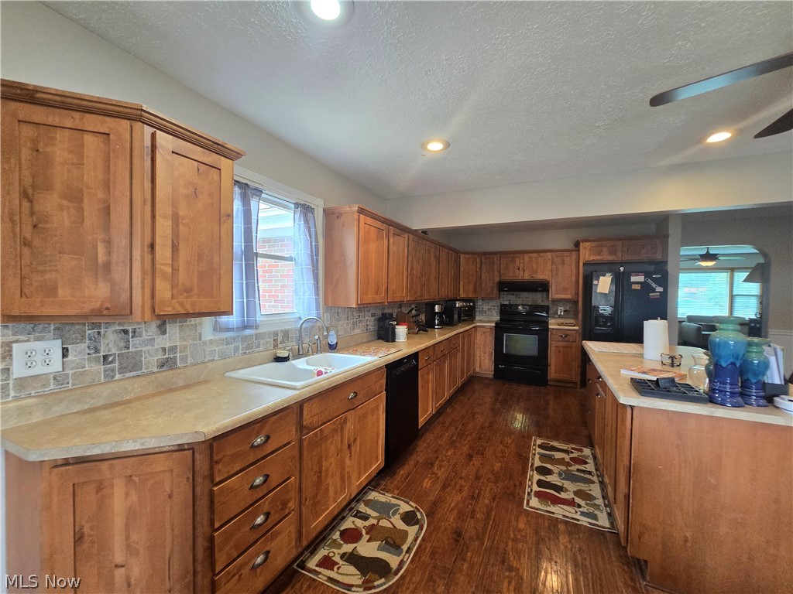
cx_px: 396
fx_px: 298
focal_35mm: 13
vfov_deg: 89.9
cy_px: 297
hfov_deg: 106.2
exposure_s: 1/60
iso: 250
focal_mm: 2.2
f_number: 2.2
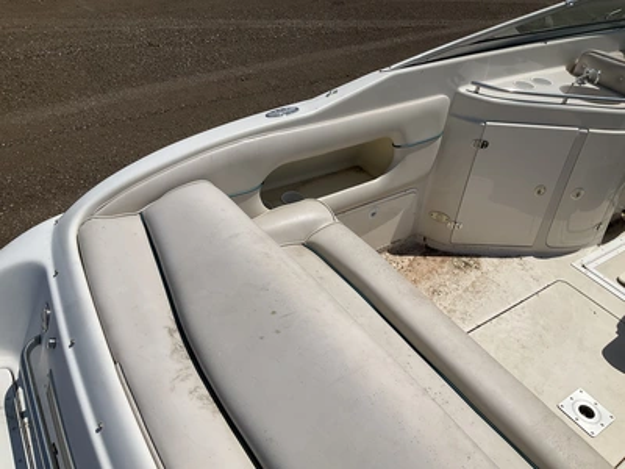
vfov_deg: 48.2
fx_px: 524
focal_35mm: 29
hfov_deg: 61.7
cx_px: 312
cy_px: 234
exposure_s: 1/6536
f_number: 1.8
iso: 25
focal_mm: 3
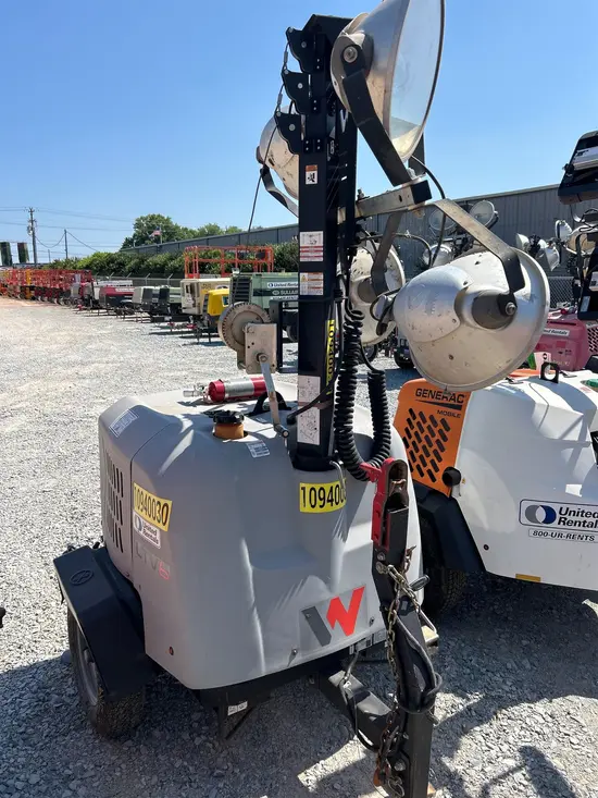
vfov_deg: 67.3
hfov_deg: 53.1
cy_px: 399
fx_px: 599
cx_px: 299
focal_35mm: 26
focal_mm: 5.7
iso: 50
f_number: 1.5
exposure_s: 1/3831
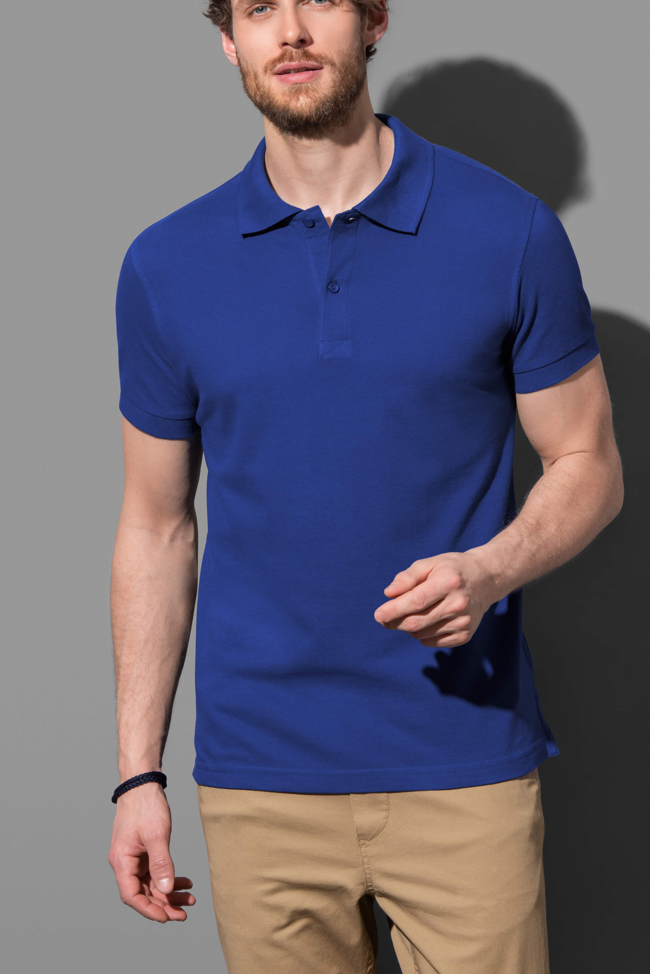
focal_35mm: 161
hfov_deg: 8.5
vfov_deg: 12.8
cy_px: 402
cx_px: 420
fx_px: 4357
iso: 100
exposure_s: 1/125
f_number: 16
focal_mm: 120
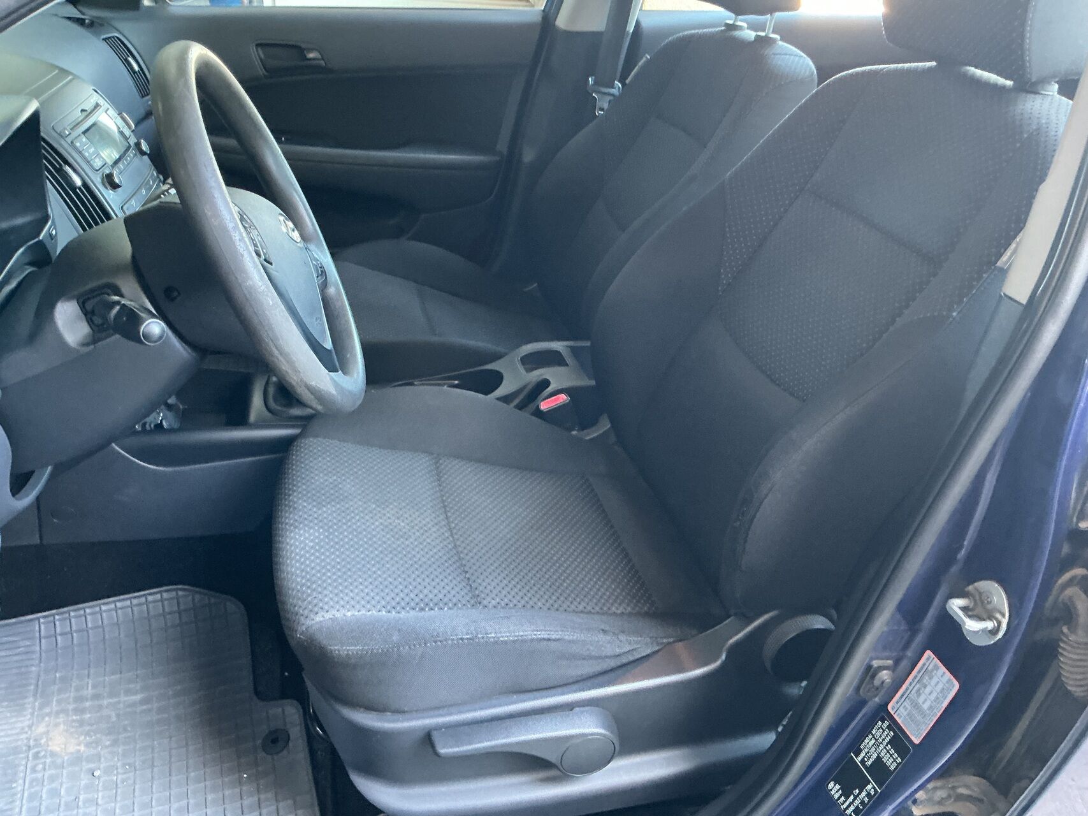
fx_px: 911
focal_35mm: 29
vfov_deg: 48.2
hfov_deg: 61.7
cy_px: 408
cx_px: 544
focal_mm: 3
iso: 250
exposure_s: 1/40
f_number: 1.8
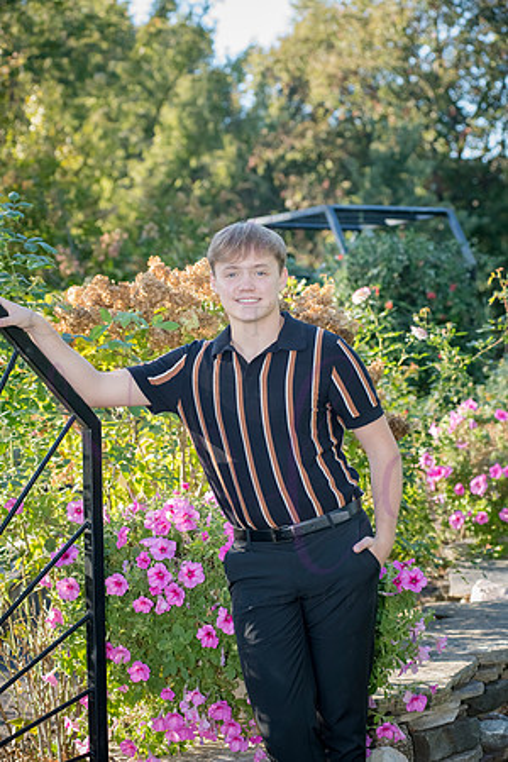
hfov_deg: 17.1
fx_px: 1693
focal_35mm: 80
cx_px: 254
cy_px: 381
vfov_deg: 25.4
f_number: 5.6
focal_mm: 80
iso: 800
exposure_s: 1/320
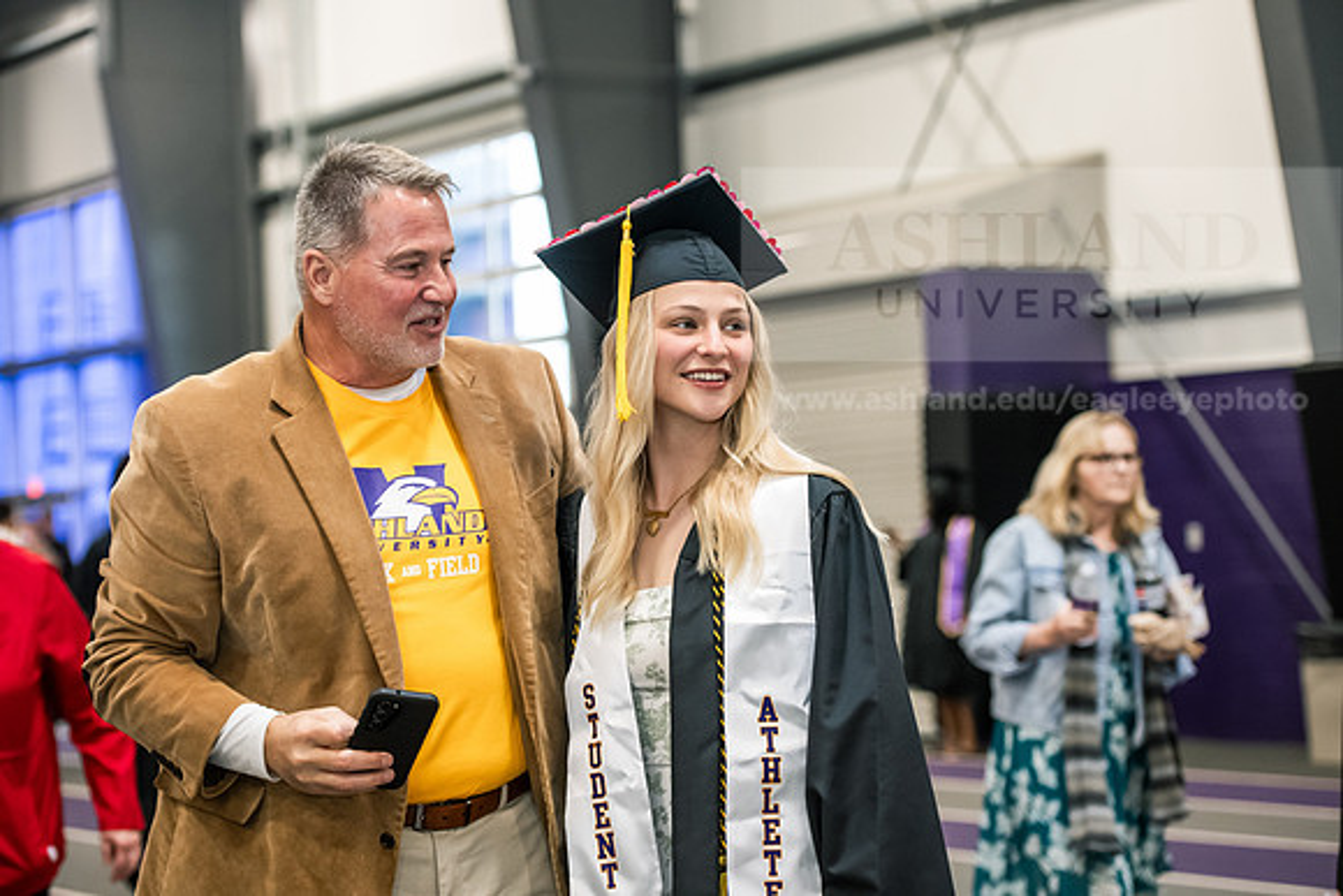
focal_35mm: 82
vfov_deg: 16.7
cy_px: 448
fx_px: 3060
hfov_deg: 24.8
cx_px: 672
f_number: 3.5
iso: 2500
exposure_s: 1/200
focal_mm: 82
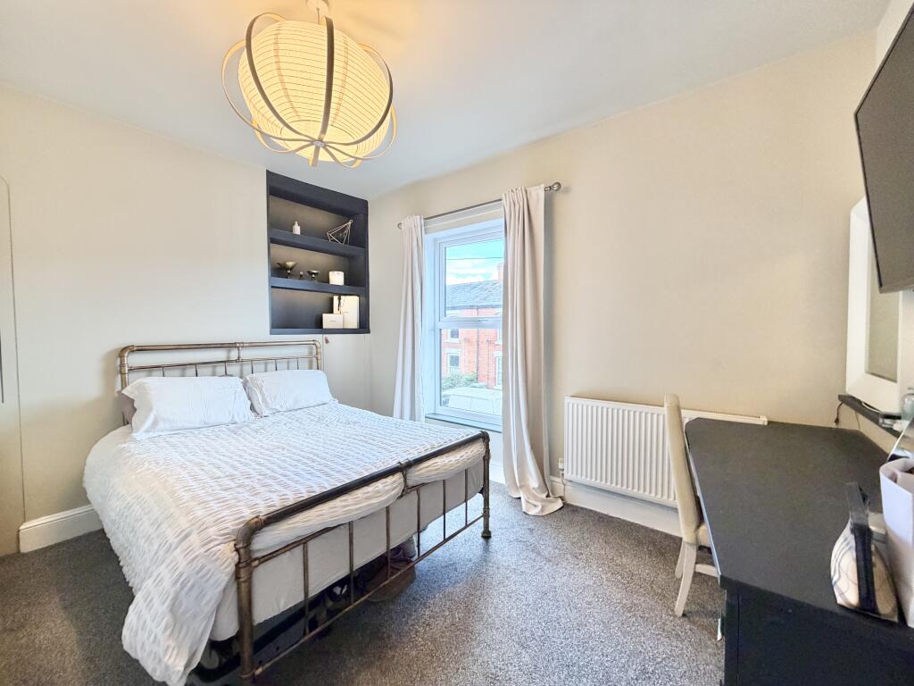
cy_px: 343
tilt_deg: -2.2
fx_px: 370
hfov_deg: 102.1
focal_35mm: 14
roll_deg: -0.7
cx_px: 457
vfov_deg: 85.7
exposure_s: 1/50
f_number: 2.2
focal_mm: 2.22
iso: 320
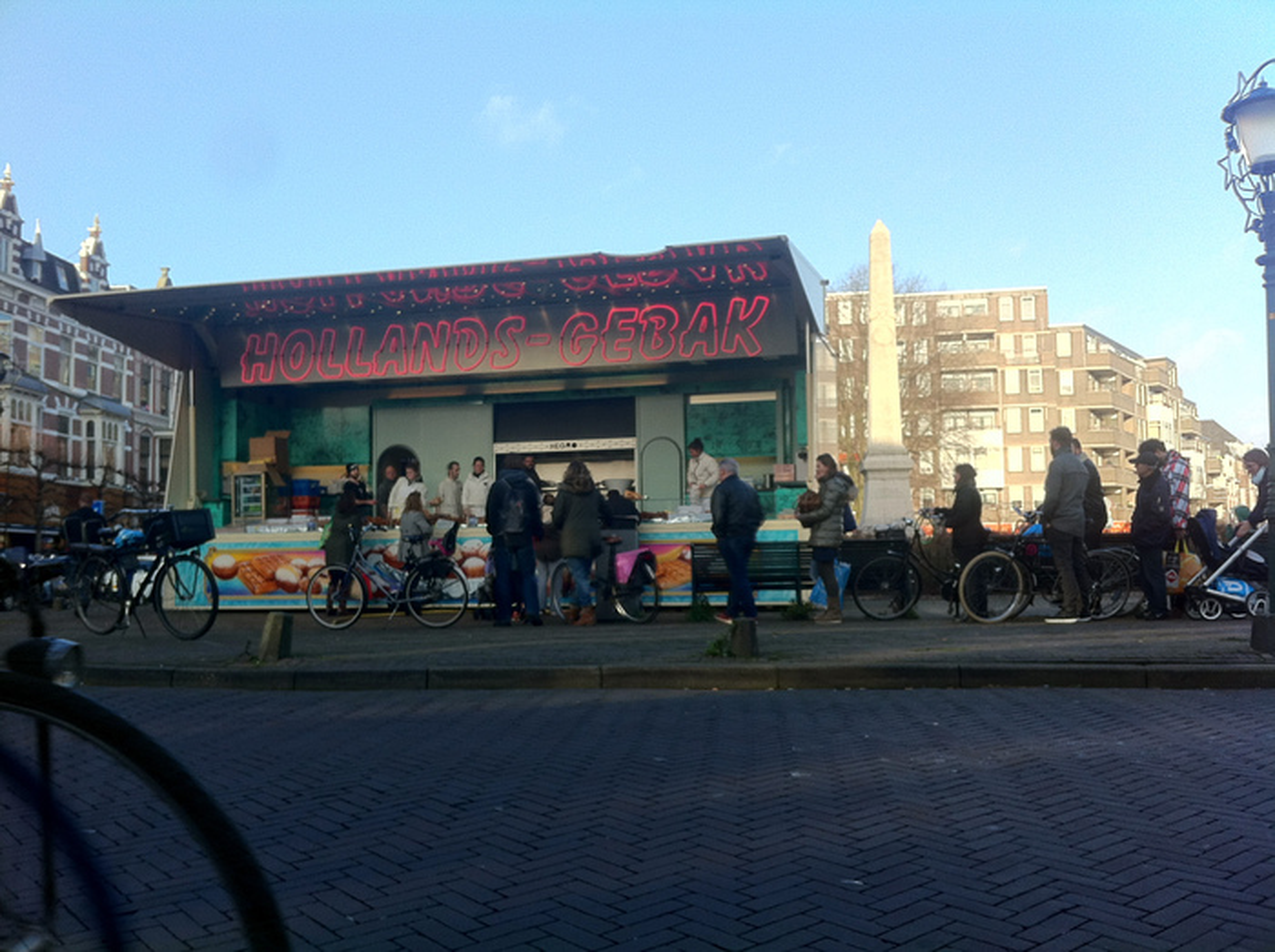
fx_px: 1287
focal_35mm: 35
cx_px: 638
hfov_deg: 52.7
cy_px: 476
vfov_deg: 40.6
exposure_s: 1/232
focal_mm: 3.85
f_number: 2.8
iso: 80
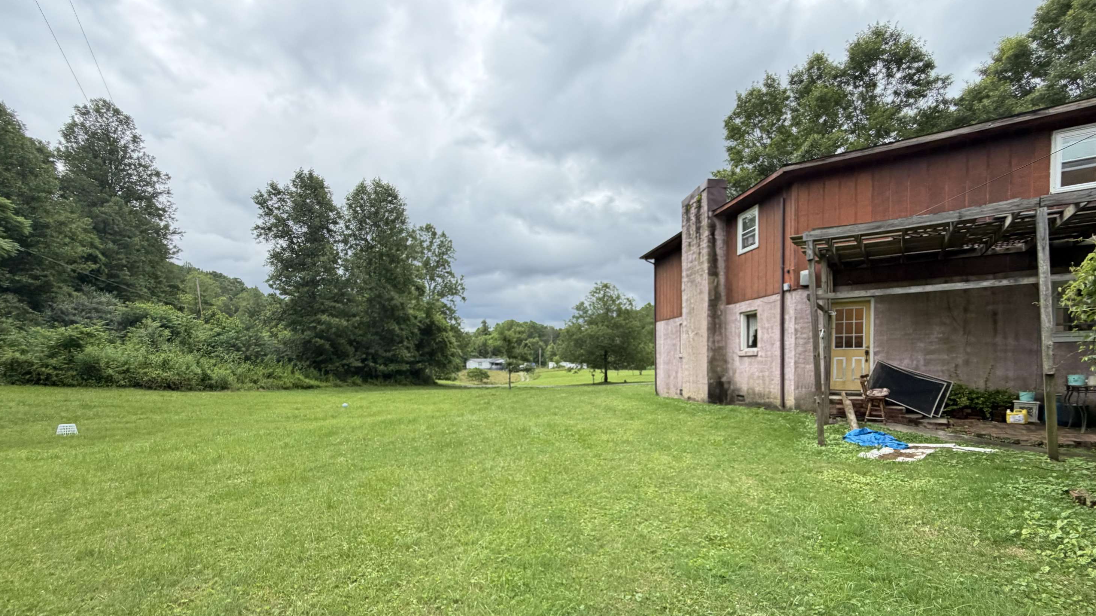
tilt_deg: -1.7
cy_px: 375
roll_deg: +1.2
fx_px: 465
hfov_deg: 99.4
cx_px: 554
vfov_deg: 66.3
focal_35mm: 16
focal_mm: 2.22
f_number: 2.2
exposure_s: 1/121
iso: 250
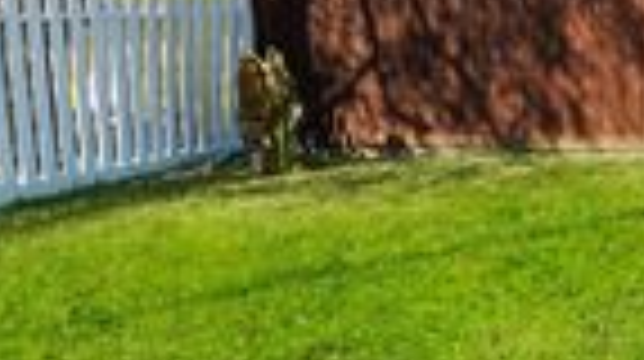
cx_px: 1076
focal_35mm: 44
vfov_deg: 21.3
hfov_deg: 25.2
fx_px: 750
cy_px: -223
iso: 125
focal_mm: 12
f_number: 8
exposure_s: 1/125
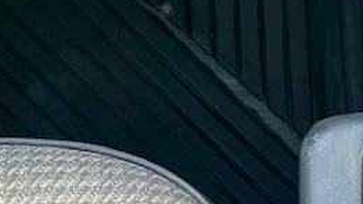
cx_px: 479
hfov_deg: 15.3
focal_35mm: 133
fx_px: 1279
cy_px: 538
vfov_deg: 8.2
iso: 40
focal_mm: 5.1
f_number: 1.6
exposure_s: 1/121
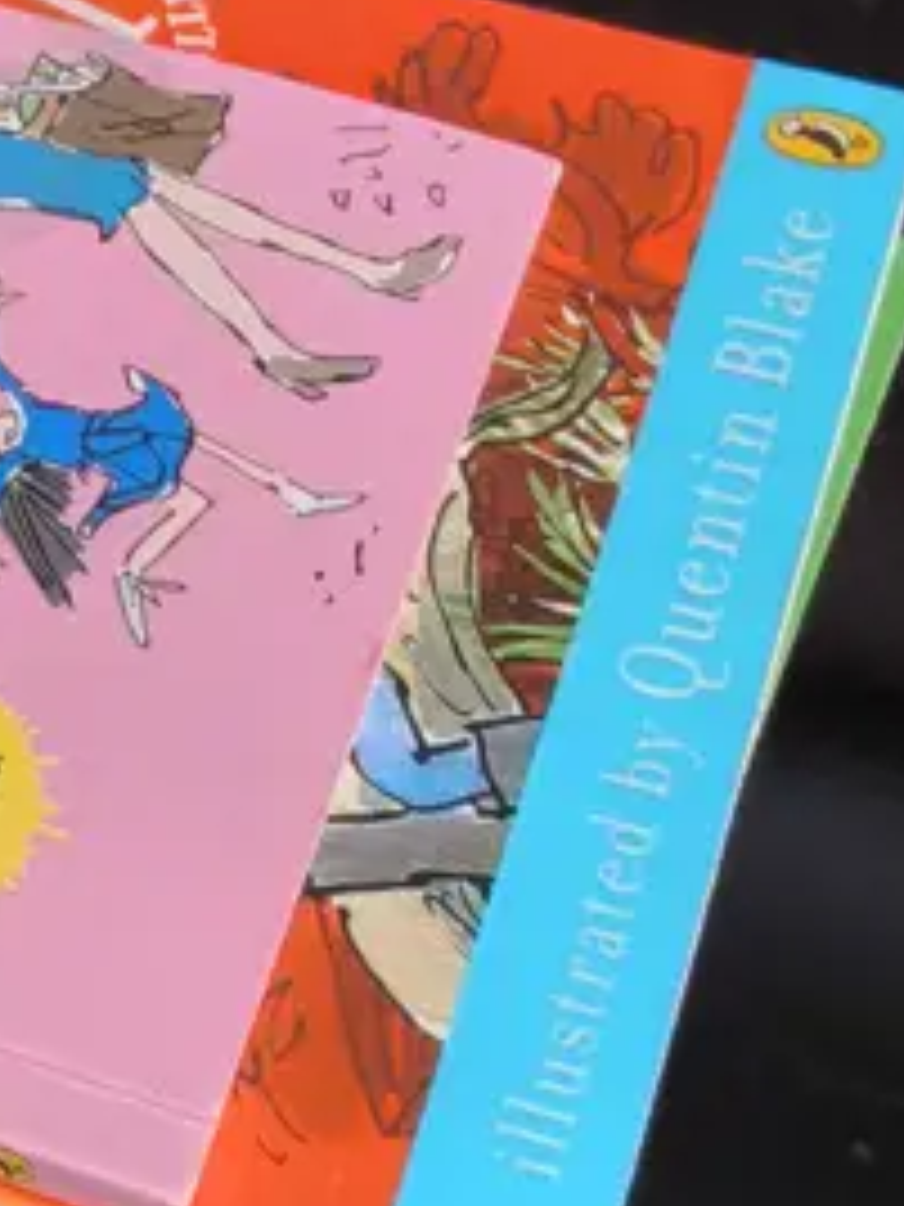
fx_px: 3586
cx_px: -553
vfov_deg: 19.0
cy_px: 896
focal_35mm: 103
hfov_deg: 13.3
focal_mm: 2.87
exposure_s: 1/100
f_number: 2
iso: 64
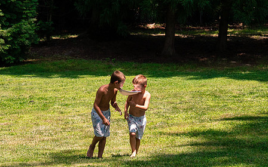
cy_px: 108
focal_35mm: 157
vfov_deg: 8.4
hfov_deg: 13.3
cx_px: 159
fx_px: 1147
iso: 400
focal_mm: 70
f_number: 2.8
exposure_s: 1/8000
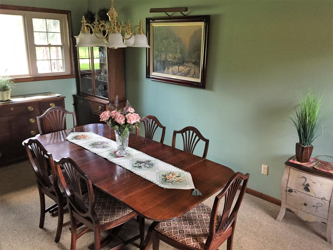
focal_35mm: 29
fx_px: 279
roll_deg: -1.8
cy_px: 125
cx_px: 166
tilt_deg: -17.3
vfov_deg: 48.2
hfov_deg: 61.7
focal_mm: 4.15
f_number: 2.2
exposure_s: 1/30
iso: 200
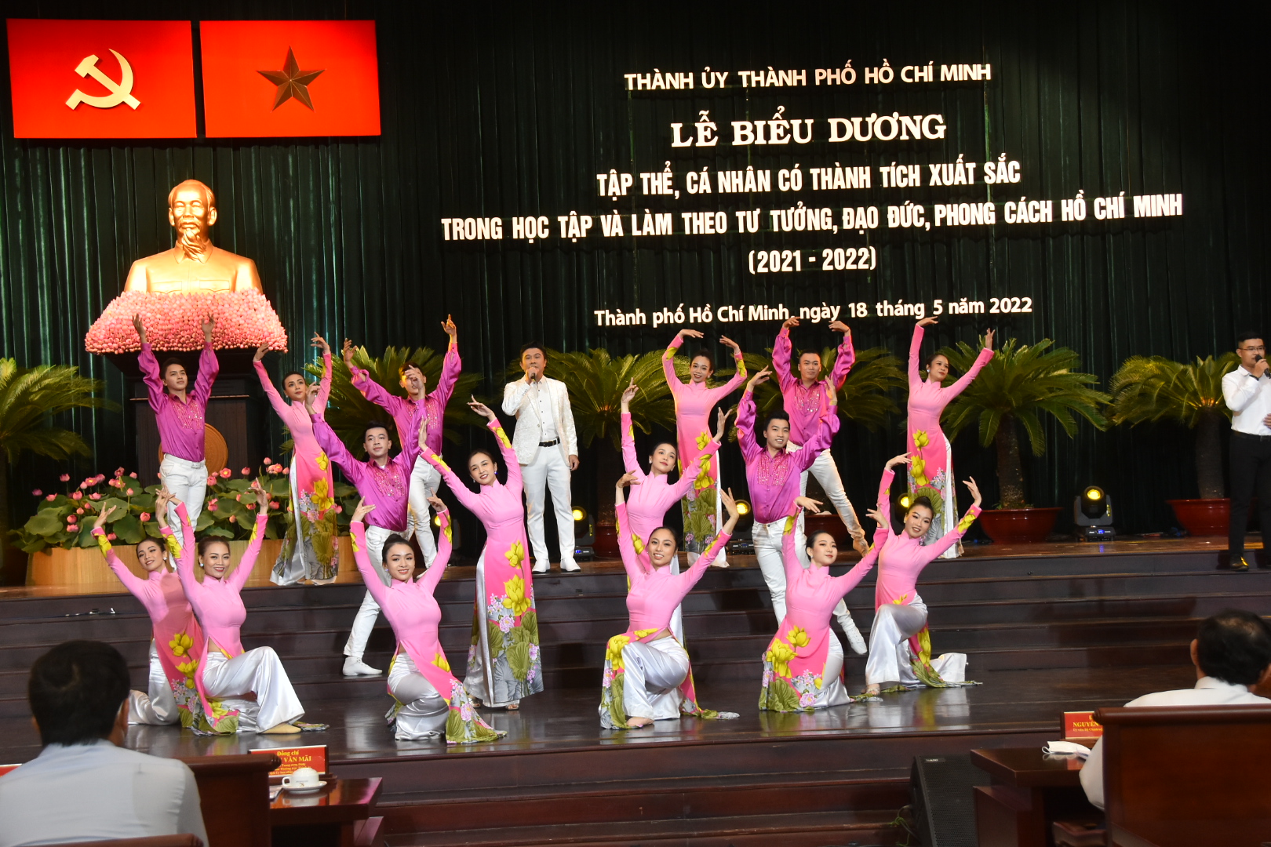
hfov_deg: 37.9
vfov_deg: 25.8
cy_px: 424
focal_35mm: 52
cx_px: 636
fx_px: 1853
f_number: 6.3
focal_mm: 35
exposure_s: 1/200
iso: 1000
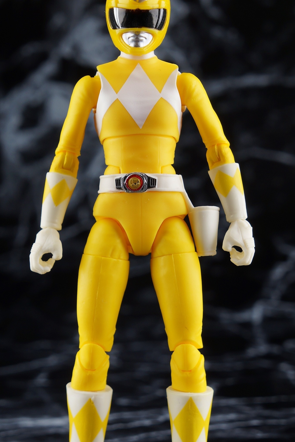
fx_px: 1094
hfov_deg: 15.4
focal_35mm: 89
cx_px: 127
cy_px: 247
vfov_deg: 22.9
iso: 100
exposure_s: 1/15
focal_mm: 44
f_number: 8
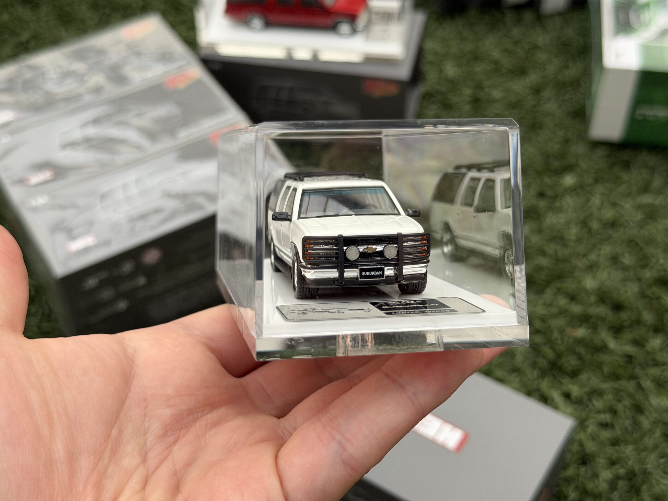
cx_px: 334
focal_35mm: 48
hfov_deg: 39.7
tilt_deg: -46.4
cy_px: 250
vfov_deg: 30.3
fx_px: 926
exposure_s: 1/606
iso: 64
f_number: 1.78
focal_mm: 6.76
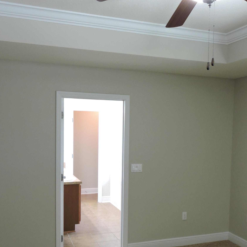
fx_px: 307
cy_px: 144
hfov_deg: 43.8
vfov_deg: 43.7
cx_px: 133
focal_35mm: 38
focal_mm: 4.3
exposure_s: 1/20
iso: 400
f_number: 3.3
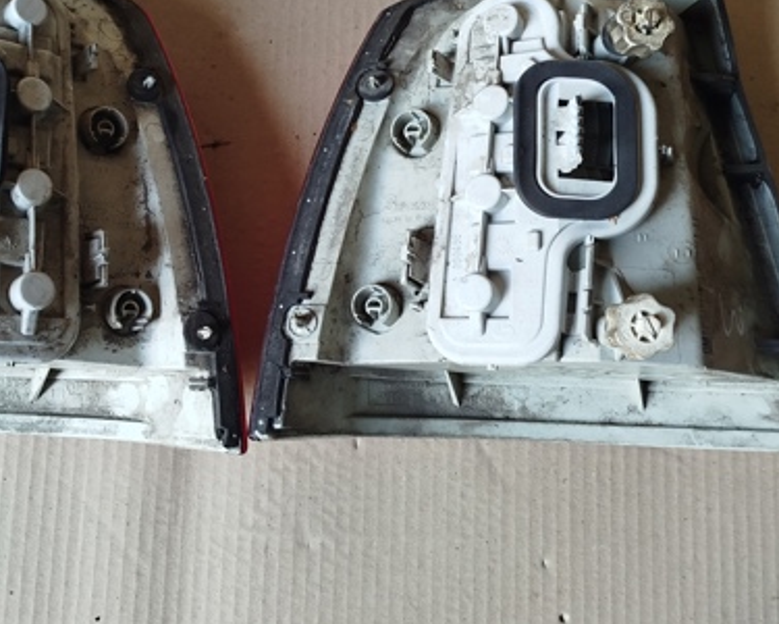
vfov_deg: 37.2
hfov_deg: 45.2
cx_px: 264
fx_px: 922
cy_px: 248
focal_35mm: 40
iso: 250
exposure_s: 1/33
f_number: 1.7
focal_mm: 5.31
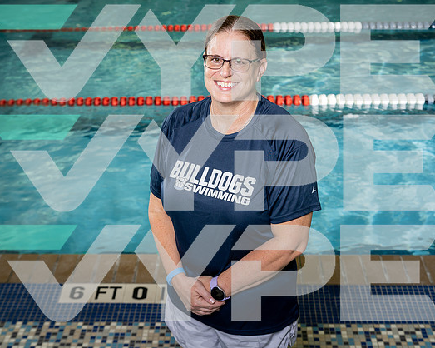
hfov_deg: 30.0
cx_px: 217
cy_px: 163
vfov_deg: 24.2
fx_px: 811
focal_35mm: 63
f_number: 5
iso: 400
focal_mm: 52
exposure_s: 1/250
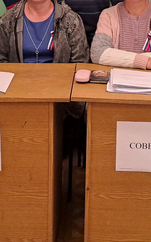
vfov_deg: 26.8
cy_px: 58
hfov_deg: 17.2
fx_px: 500
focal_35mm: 76
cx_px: 80
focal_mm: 4.65
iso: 400
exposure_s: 1/25
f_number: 1.8
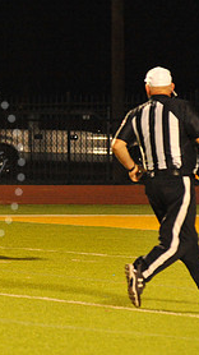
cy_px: 165
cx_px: -97
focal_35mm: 437
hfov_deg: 2.8
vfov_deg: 4.9
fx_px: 4107
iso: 6400
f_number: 5.6
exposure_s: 1/200
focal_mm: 200
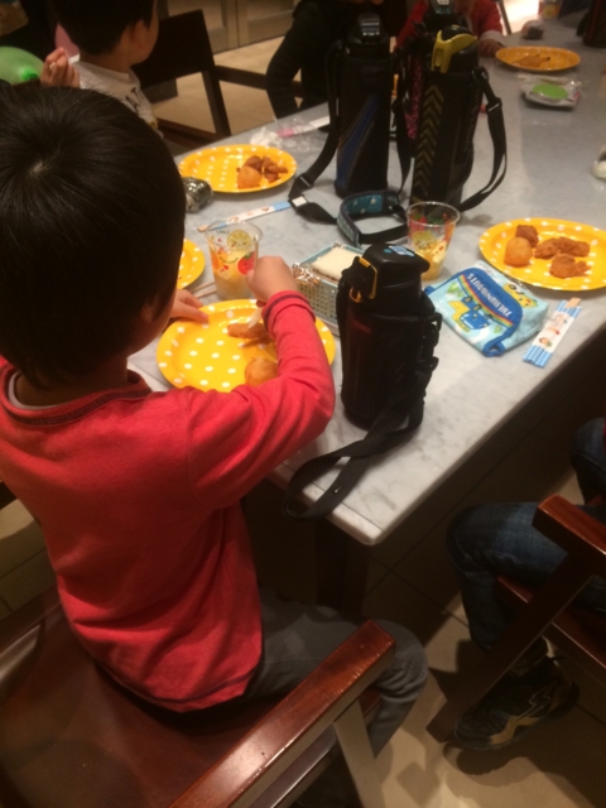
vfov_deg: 60.0
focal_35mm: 30
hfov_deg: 46.8
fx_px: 700
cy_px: 404
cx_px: 303
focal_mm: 4.12
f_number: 2.2
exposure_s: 1/30
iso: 100
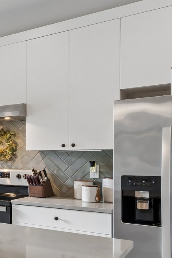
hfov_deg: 22.2
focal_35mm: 47
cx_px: -104
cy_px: 169
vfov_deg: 41.4
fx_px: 337
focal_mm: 10
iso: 250
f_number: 9
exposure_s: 1/8
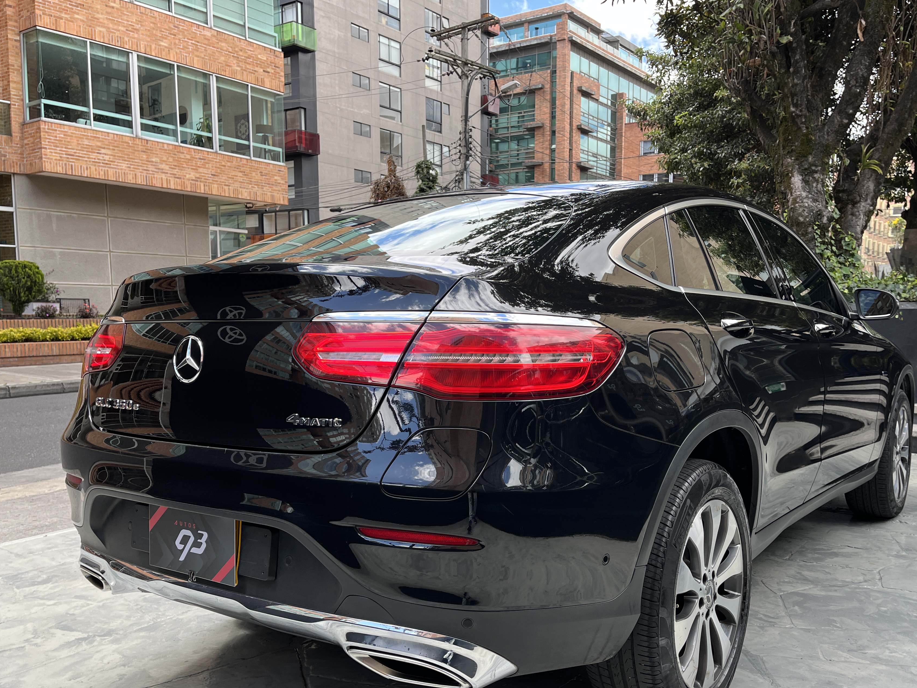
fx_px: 821
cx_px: 510
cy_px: 408
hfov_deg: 58.2
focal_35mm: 31
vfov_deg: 45.2
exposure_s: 1/404
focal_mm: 5.1
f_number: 1.6
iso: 50
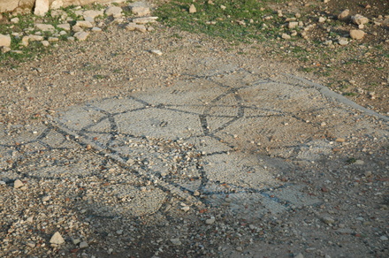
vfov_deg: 8.7
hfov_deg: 13.1
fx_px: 1699
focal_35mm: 158
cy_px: 129
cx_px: 194
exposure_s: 1/1000
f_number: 8
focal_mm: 105
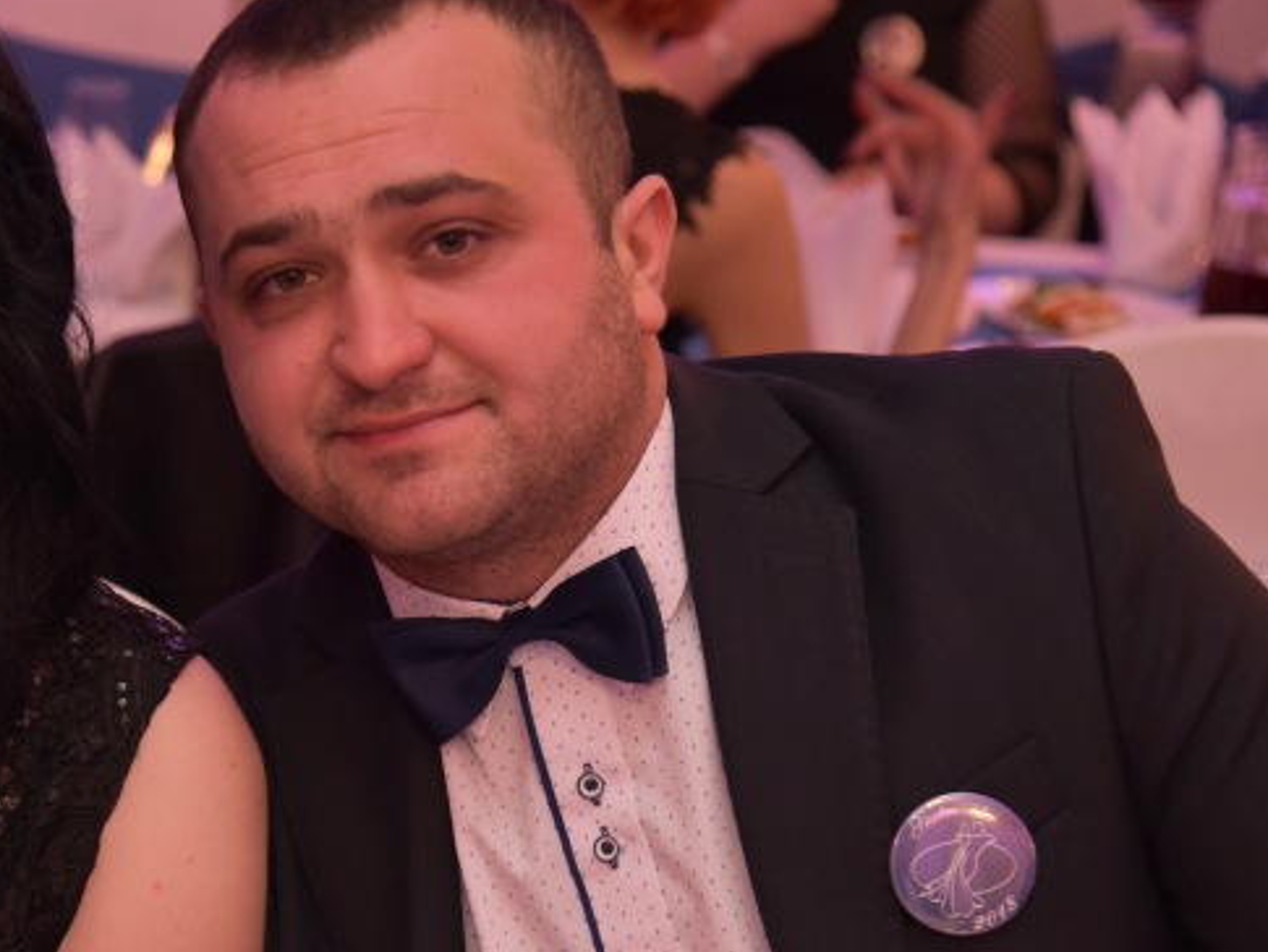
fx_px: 4250
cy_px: 650
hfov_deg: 16.8
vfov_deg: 12.8
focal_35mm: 116
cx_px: 225
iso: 3200
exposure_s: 1/60
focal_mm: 65
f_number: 4
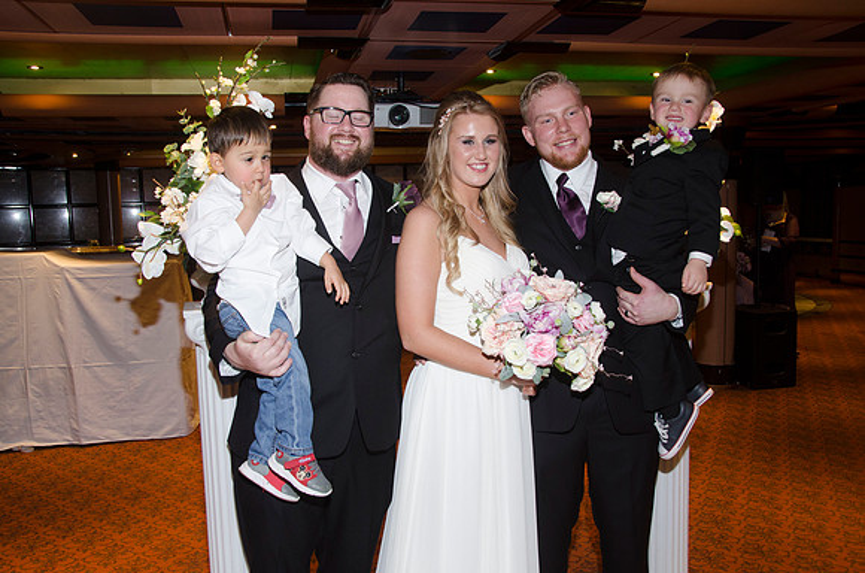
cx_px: 432
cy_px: 286
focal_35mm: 33
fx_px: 791
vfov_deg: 39.8
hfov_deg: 57.3
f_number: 5.6
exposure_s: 1/60
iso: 400
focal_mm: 22
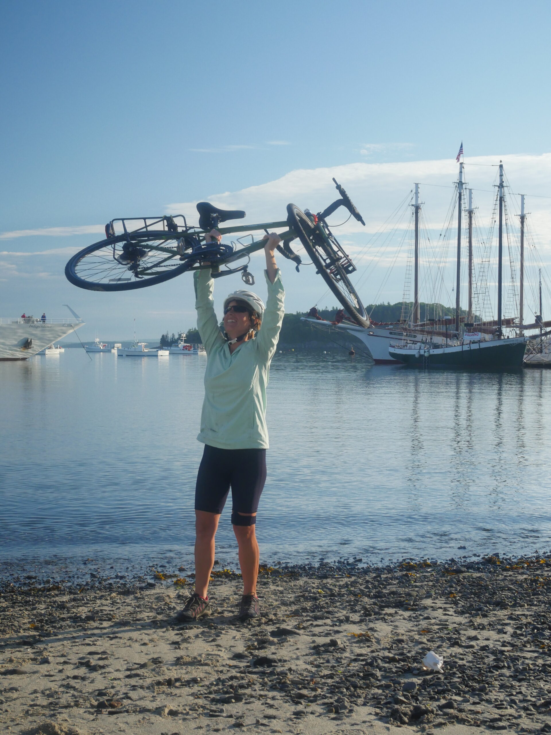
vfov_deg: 38.2
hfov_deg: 29.1
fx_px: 1061
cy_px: 368
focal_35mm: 50
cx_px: 276
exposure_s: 1/60
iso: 800
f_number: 6.3
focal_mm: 25
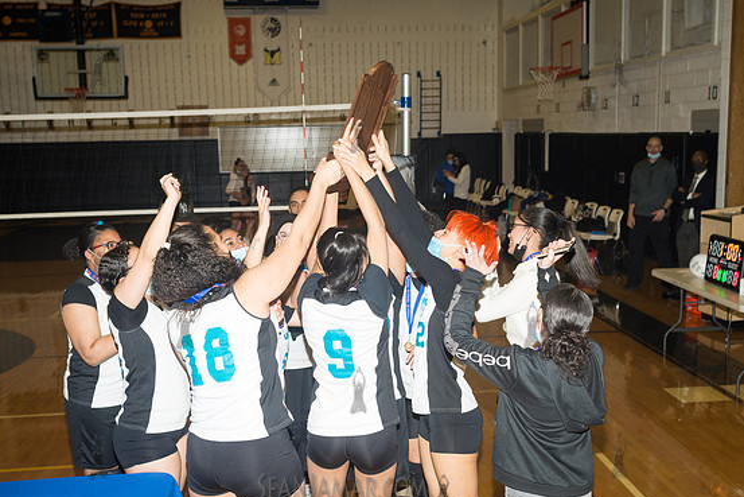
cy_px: 281
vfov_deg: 31.2
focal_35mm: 43
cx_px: 387
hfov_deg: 45.4
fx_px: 889
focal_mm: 35
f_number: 5
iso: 1250
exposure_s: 1/160
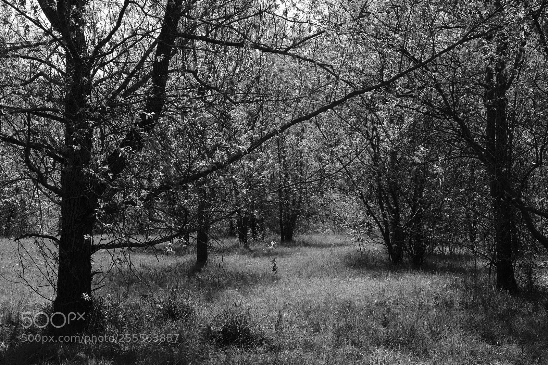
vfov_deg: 25.5
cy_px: 182
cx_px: 274
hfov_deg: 37.5
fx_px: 807
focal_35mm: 53
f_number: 11
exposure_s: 1/125
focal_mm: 35
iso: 200
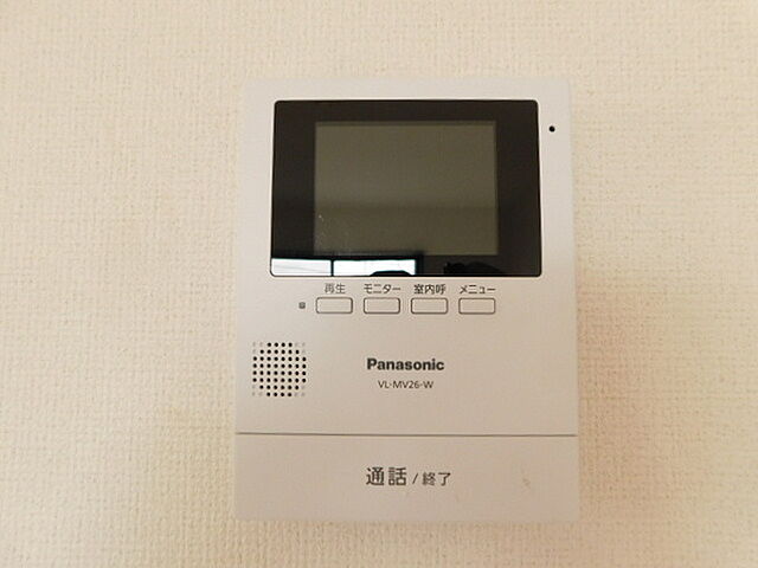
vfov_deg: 58.9
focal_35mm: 23
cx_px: 379
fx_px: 504
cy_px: 284
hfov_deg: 73.9
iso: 250
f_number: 3
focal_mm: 4
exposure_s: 1/30
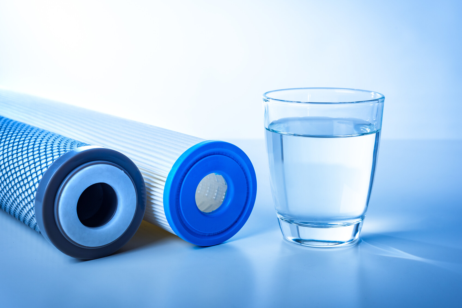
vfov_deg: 27.0
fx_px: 642
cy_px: 154
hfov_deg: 39.6
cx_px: 231
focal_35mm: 50
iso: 200
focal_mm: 50
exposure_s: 1/200
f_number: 10
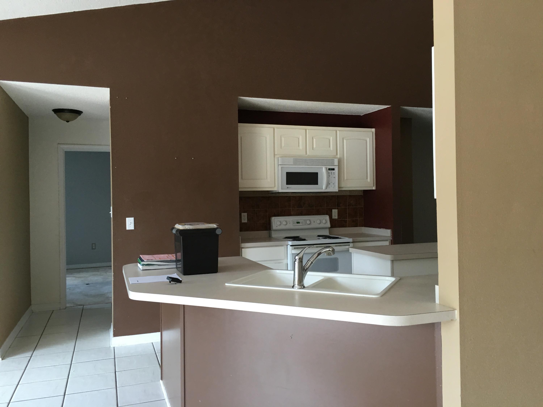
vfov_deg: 48.2
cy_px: 204
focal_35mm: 29
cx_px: 272
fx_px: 455
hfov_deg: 61.7
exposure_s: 1/30
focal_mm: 4.15
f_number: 2.2
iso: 40
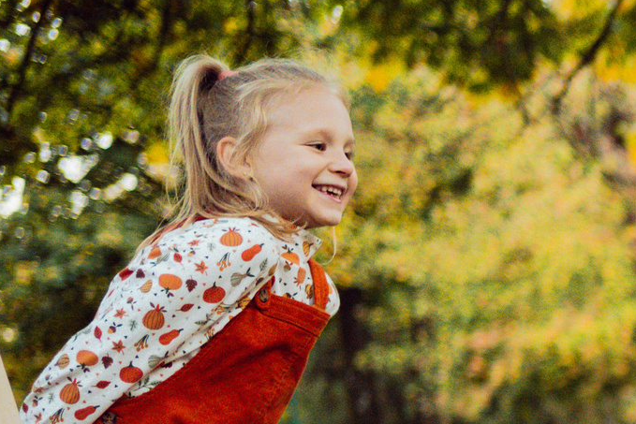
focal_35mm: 132
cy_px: 489
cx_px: 1128
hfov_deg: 13.9
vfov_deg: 10.3
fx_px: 2332
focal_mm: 35
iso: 1600
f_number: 1.8
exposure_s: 1/320
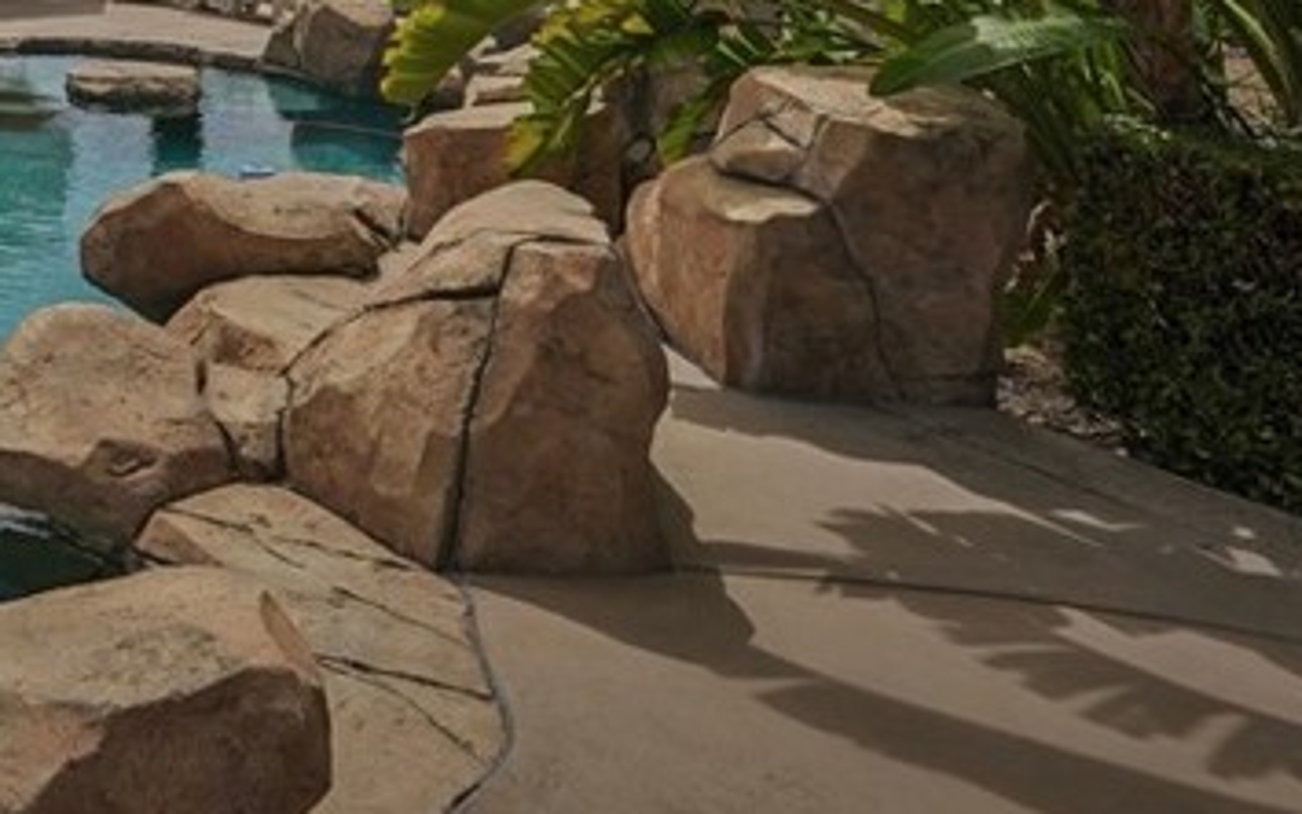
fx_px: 1668
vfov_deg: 24.8
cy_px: -158
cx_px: -301
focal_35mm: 47
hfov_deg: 33.6
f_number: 8
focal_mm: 16
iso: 320
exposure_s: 1/1000
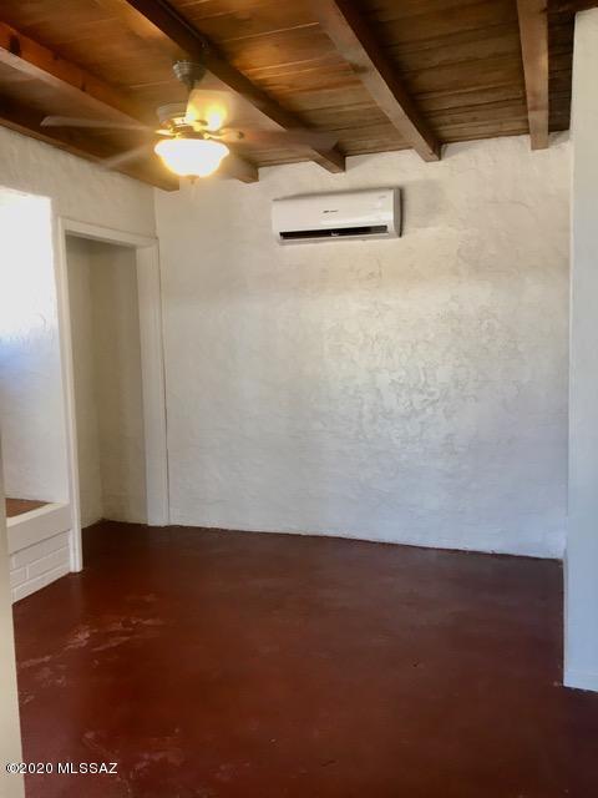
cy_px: 399
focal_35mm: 29
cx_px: 299
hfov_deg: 48.2
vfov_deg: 61.7
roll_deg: +0.8
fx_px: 668
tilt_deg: -6.8
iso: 50
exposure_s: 1/30
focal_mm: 4.15
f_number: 2.2
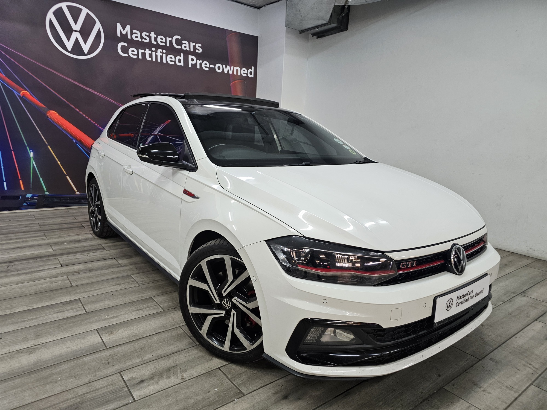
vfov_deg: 58.9
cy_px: 205
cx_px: 274
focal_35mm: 23
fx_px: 363
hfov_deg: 73.9
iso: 250
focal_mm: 6.3
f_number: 1.7
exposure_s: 1/100
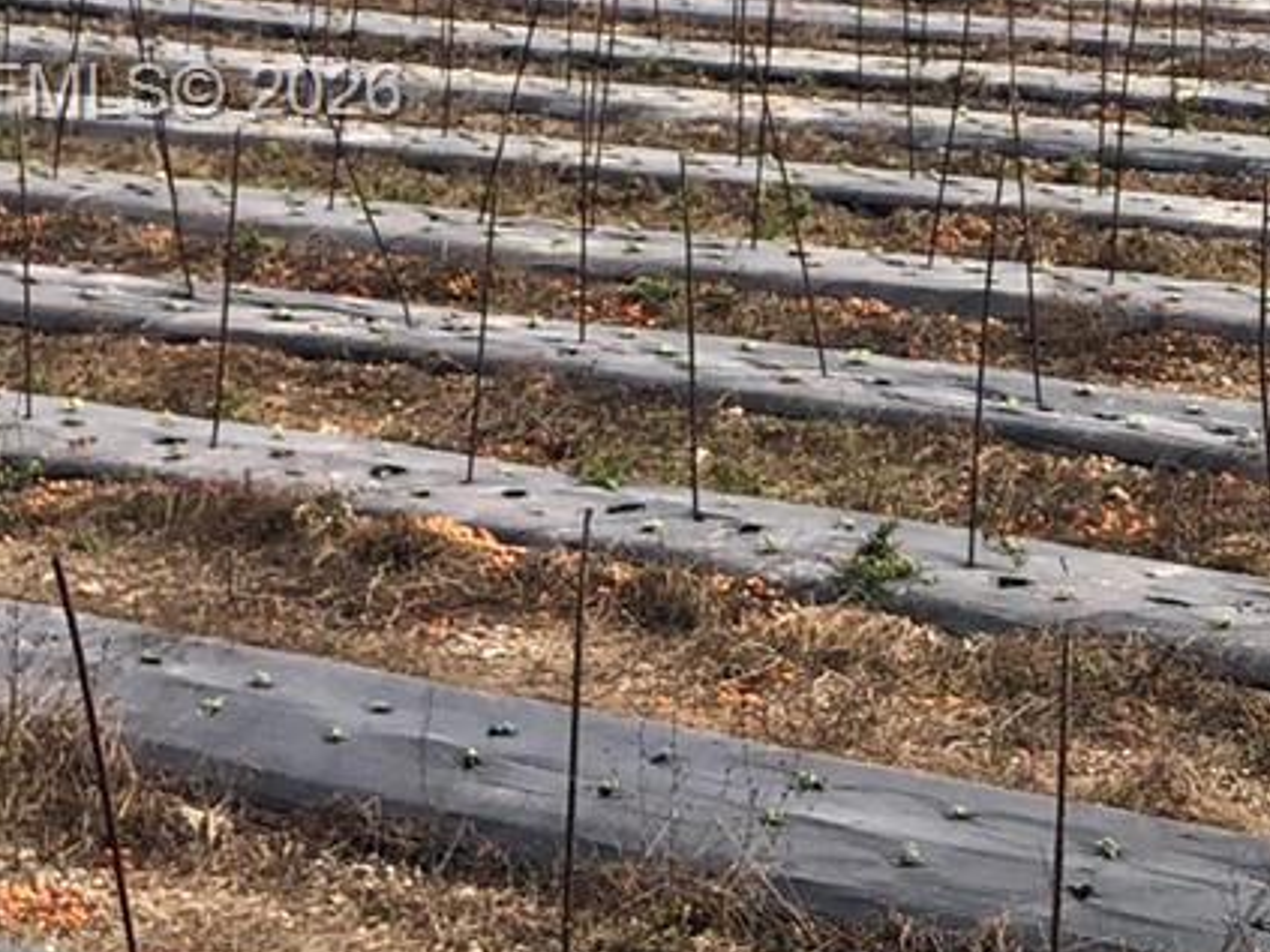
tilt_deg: -7.0
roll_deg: -1.2
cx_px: 1870
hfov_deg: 16.9
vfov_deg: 13.8
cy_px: 96
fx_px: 3888
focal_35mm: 106
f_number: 1.8
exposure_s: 1/3205
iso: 20
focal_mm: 3.99
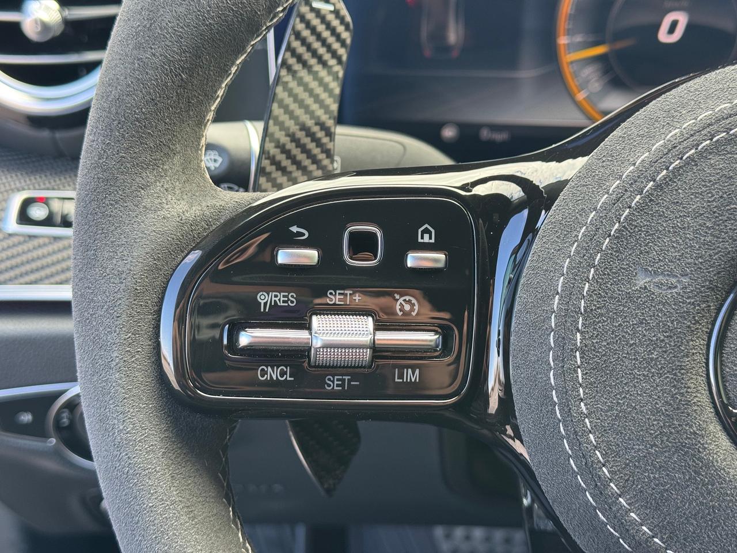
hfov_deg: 39.7
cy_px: 276
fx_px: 1022
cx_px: 368
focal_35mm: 48
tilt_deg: -23.8
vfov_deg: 30.3
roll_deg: -0.3
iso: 80
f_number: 1.78
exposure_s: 1/121
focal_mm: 6.76
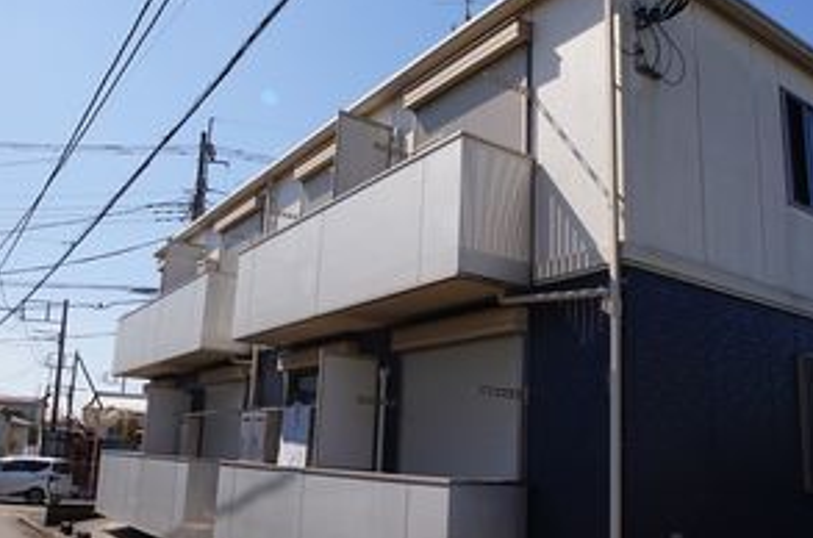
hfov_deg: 47.5
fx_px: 924
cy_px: 311
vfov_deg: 32.4
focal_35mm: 41
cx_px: 422
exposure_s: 1/80
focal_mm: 16
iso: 100
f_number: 13
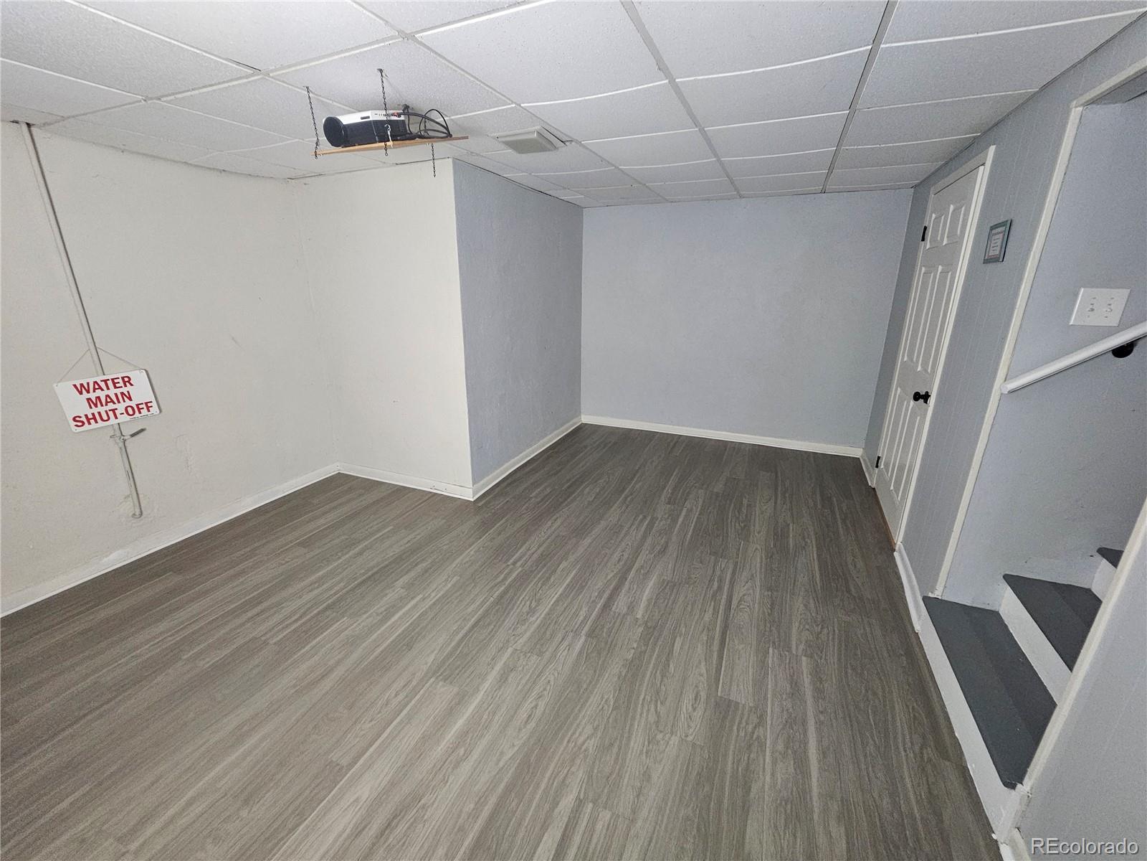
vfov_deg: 89.9
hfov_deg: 106.2
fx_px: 431
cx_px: 574
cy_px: 430
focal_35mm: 13
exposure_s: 1/33
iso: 500
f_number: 2.2
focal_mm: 2.2
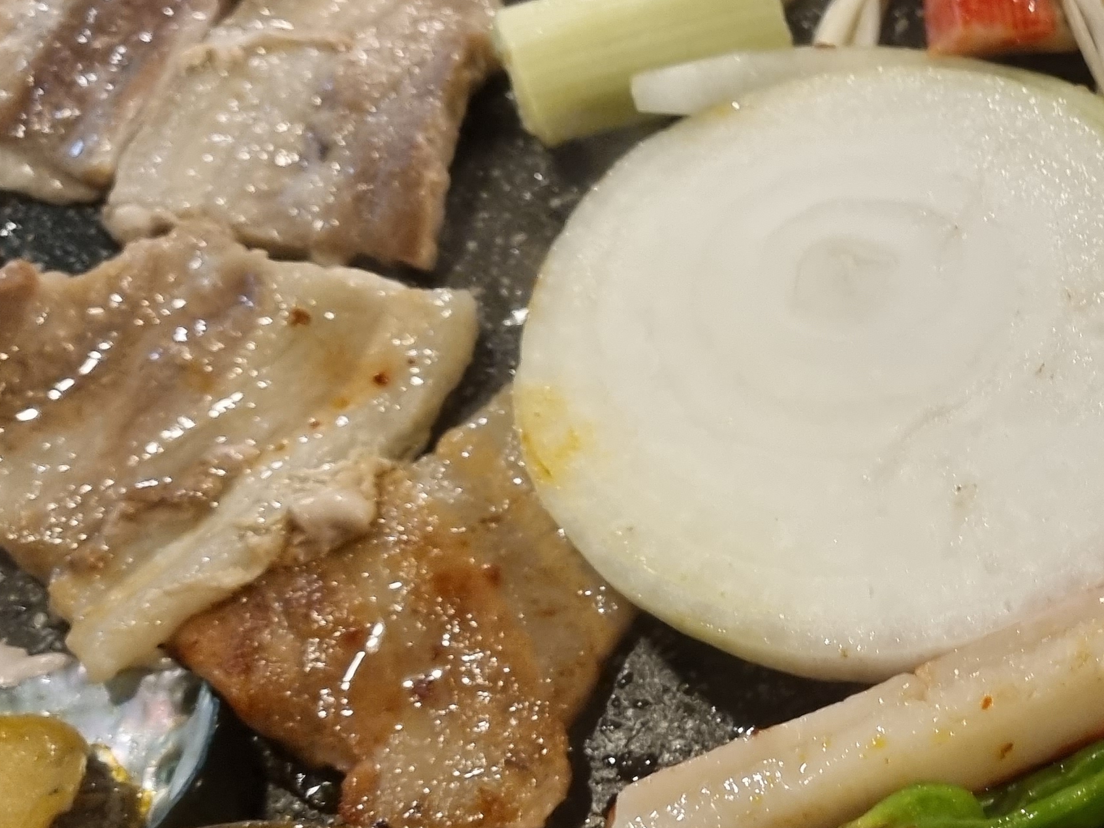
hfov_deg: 29.8
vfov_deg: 23.6
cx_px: 1015
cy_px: 474
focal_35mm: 62
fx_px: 1977
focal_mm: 5.4
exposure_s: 1/40
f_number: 1.8
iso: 500
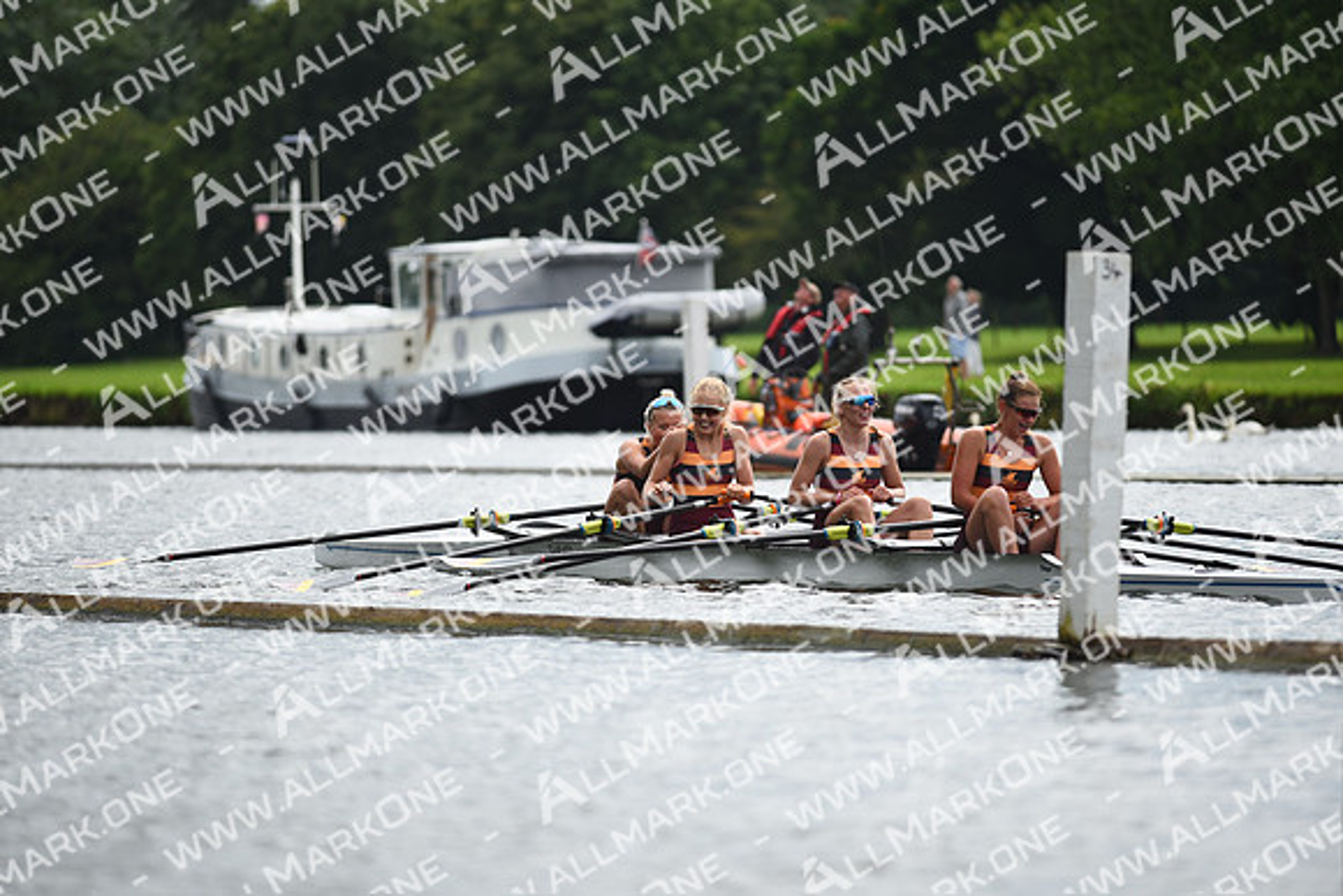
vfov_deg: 4.6
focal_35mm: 300
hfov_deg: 6.9
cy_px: 448
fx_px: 11194
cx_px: 672
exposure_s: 1/1600
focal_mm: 300
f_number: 4
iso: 200
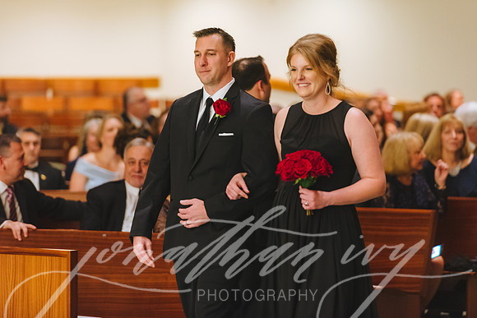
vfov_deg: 6.9
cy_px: 159
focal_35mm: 200
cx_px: 238
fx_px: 2650
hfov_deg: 10.3
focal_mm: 200
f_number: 2.8
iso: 6400
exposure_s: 1/100
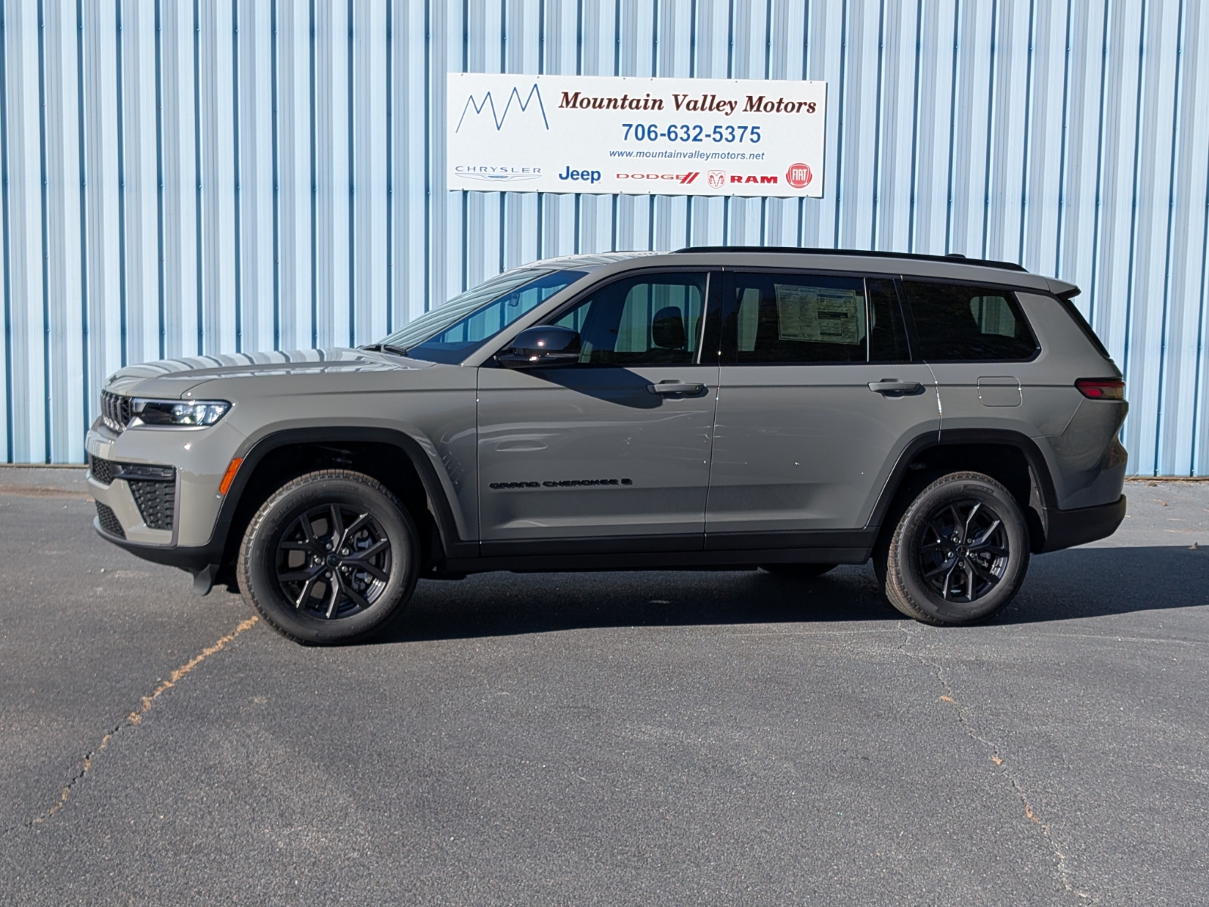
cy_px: 454
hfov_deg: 38.9
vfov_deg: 29.7
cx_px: 604
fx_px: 1711
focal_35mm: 49
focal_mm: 6.9
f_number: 1.68
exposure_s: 1/1005
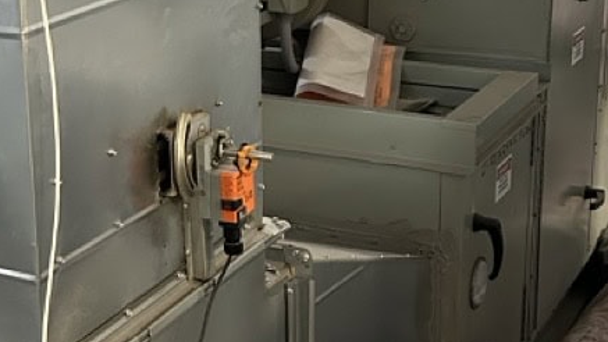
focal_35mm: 83
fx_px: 1338
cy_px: 106
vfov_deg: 14.5
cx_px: 185
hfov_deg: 25.4
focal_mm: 5.7
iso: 500
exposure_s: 1/40
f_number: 1.5
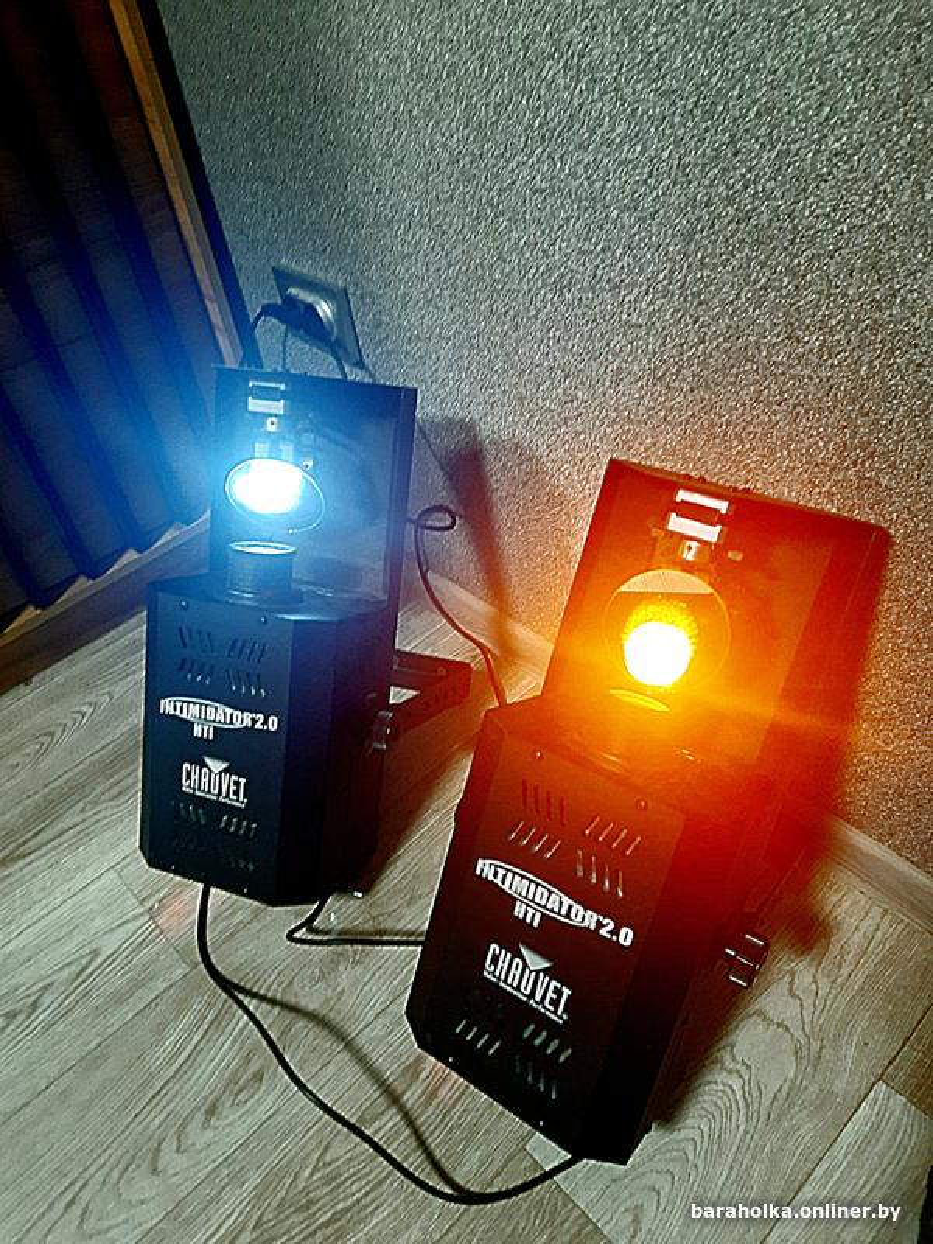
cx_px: 466
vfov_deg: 71.6
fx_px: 862
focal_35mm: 24
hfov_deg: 56.8
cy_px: 622
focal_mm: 5.23
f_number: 1.8
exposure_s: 1/50
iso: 320
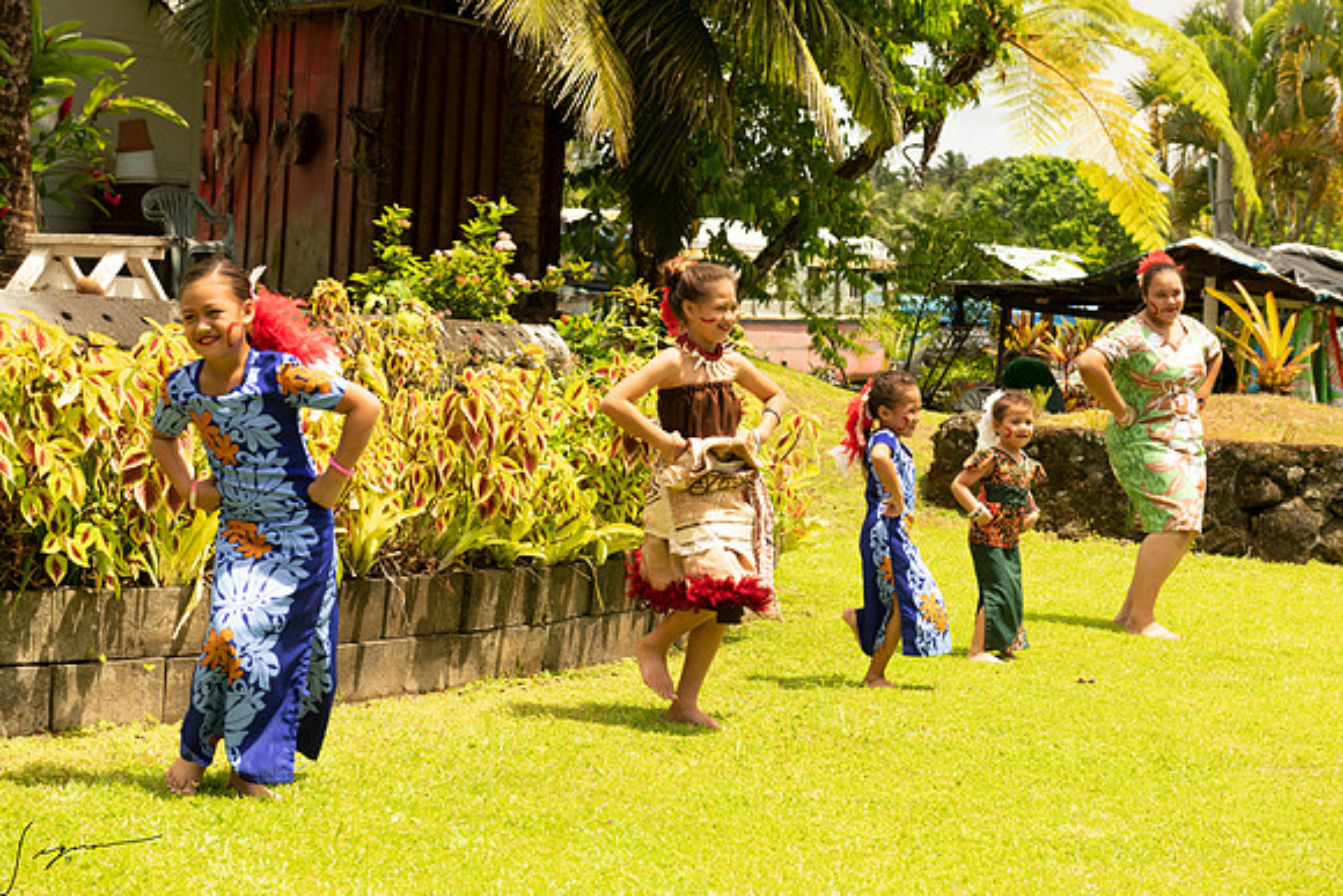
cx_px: 672
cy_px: 448
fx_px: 2612
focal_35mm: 70
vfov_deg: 19.5
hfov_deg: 28.8
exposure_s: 1/320
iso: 450
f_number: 8
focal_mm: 70
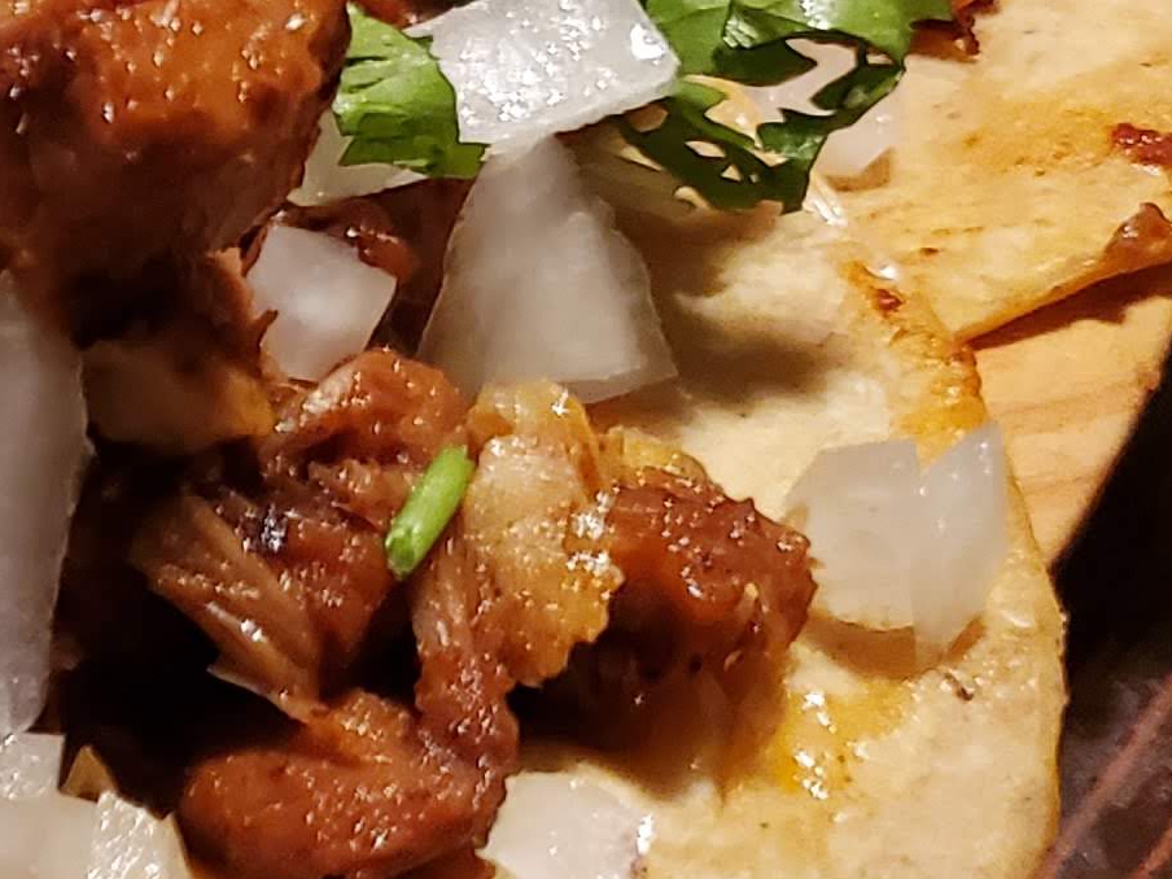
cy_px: 175
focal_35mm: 116
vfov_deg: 12.7
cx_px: -978
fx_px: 3927
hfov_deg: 14.7
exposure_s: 1/50
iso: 320
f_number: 1.5
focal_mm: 4.3
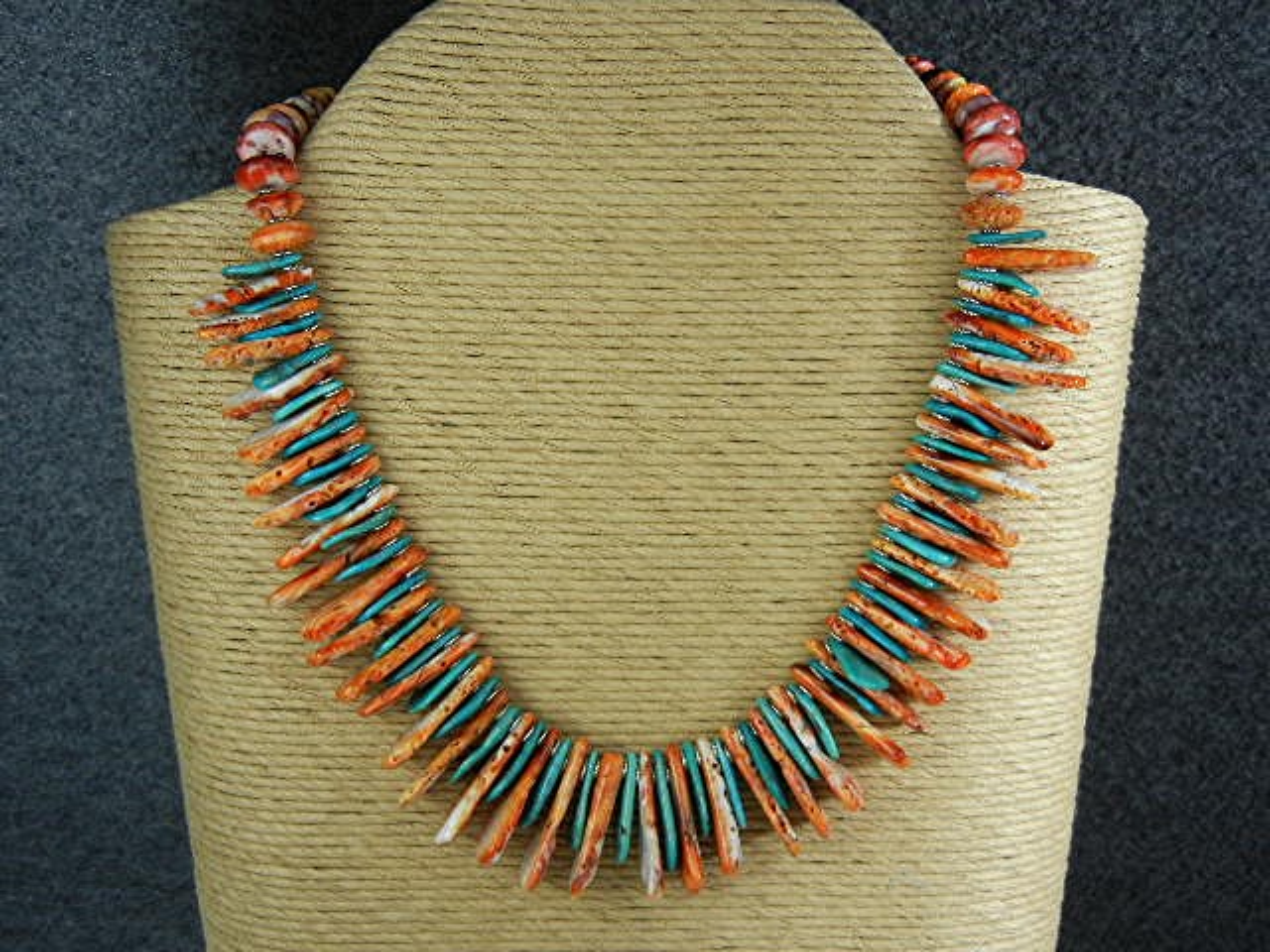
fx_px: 1651
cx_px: 635
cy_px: 476
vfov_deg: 32.2
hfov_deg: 42.1
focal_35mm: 45
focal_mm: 8.1
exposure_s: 1/38.1
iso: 400
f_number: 3.8
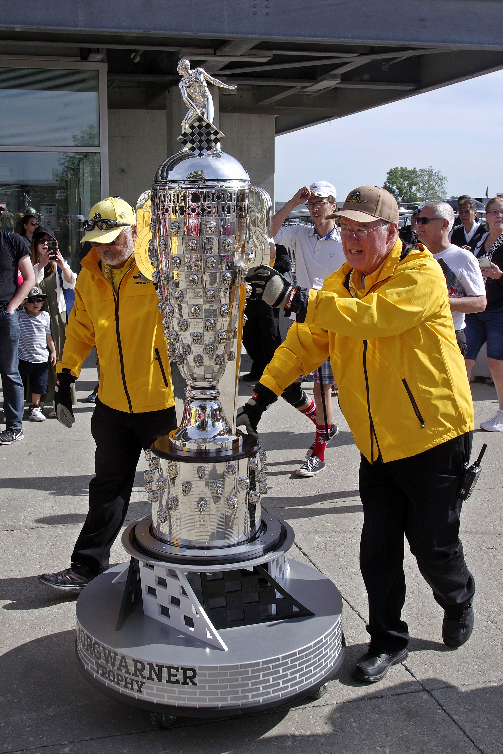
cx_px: 252
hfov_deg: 40.0
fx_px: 692
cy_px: 377
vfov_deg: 57.2
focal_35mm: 33
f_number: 7.1
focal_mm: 21.88
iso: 200
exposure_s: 1/320
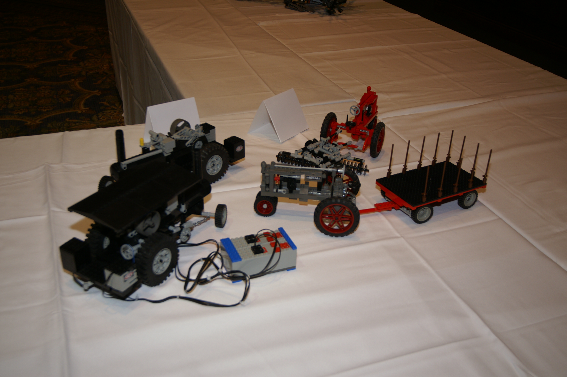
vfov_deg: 36.8
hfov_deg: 53.2
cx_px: 284
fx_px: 566
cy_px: 188
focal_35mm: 36
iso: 200
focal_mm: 24
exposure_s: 1/60
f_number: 4
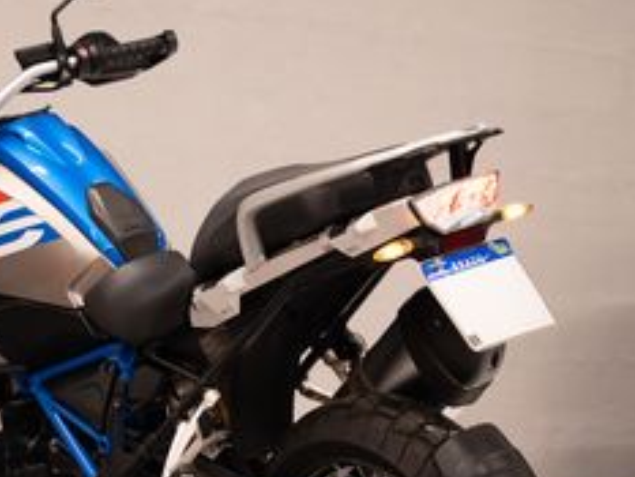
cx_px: 142
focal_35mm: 140
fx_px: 2569
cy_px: 338
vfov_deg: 10.6
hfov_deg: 14.0
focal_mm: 64.1
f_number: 3.2
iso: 3200
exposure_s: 1/100
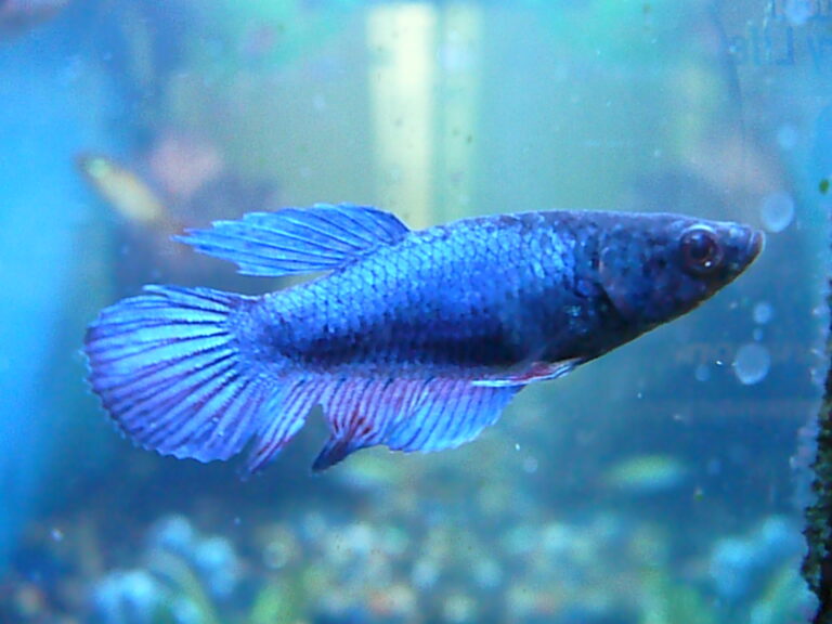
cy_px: 312
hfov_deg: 52.6
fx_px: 841
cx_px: 416
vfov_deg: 40.7
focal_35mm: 35
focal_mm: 5.2
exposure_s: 1/30
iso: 1000
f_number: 2.8
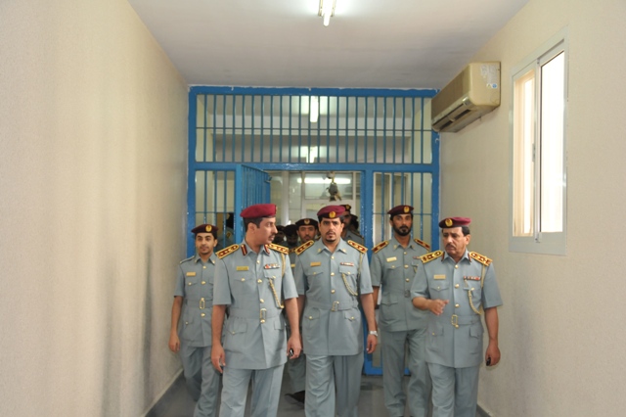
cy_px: 208
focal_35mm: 44
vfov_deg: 30.8
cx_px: 313
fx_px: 756
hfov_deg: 45.0
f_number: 4
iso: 800
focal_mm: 29
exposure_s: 1/60
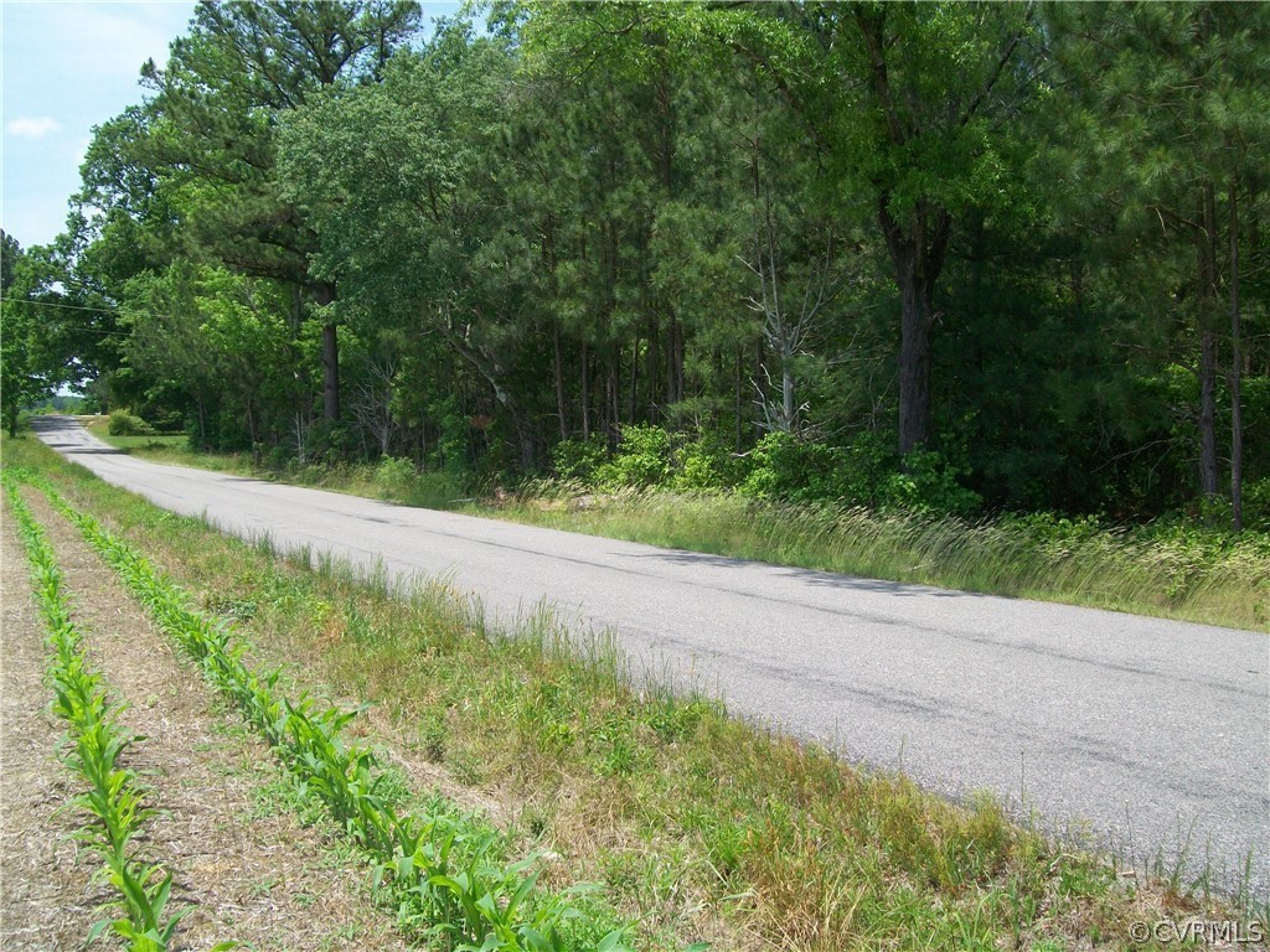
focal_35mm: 34
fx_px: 1247
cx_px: 635
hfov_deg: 54.0
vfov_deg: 41.8
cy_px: 476
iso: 64
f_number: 4.9
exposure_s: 1/250
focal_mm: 6.1
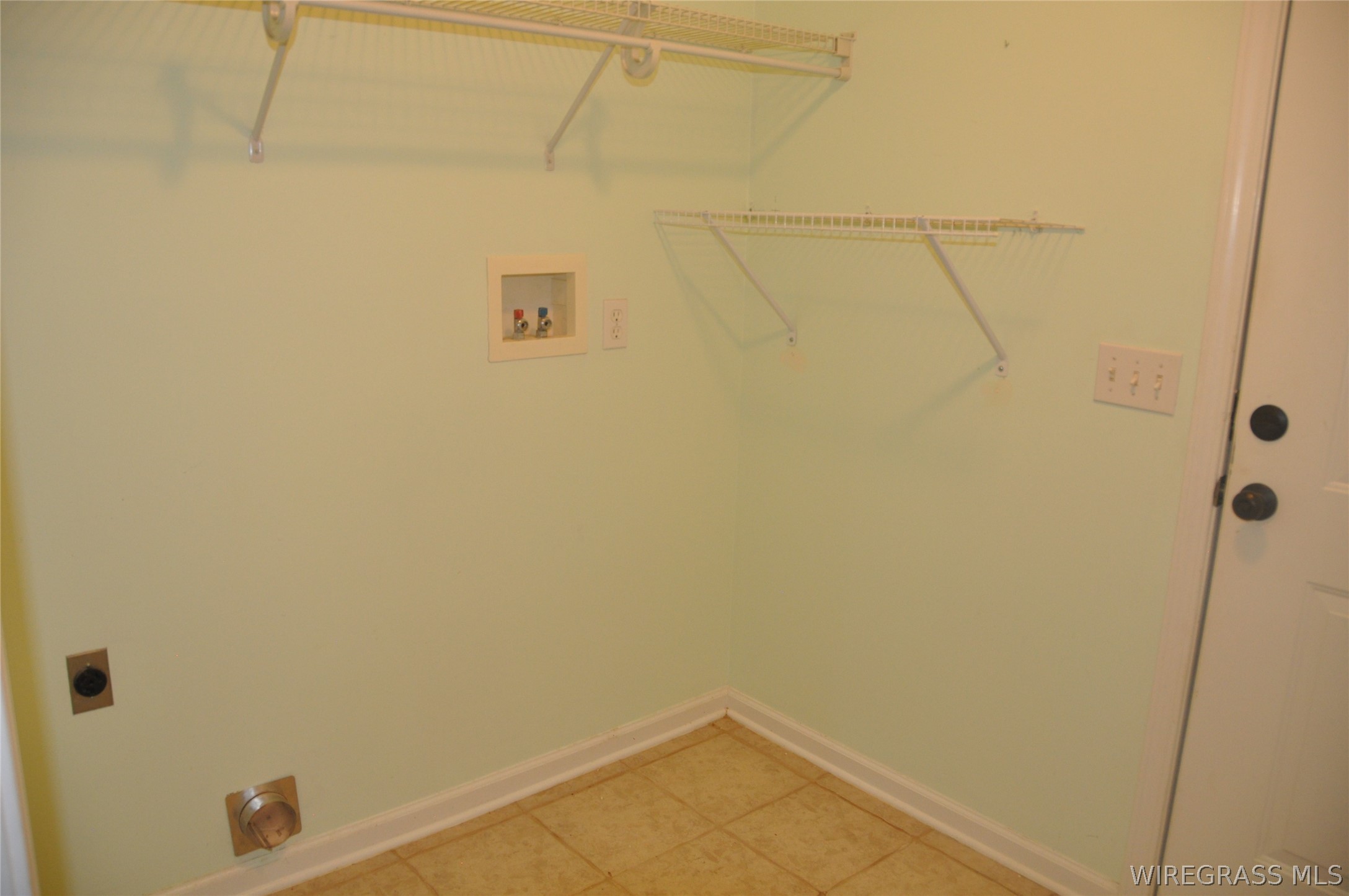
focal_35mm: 27
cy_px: 448
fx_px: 1010
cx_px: 674
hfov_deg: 67.4
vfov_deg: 47.8
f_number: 3.5
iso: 800
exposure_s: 1/60
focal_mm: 18
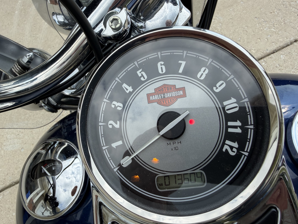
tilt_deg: -57.7
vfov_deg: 53.1
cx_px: 140
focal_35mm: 26
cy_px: 115
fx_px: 224
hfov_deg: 67.2
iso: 25
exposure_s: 1/777
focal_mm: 2.22
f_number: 2.2
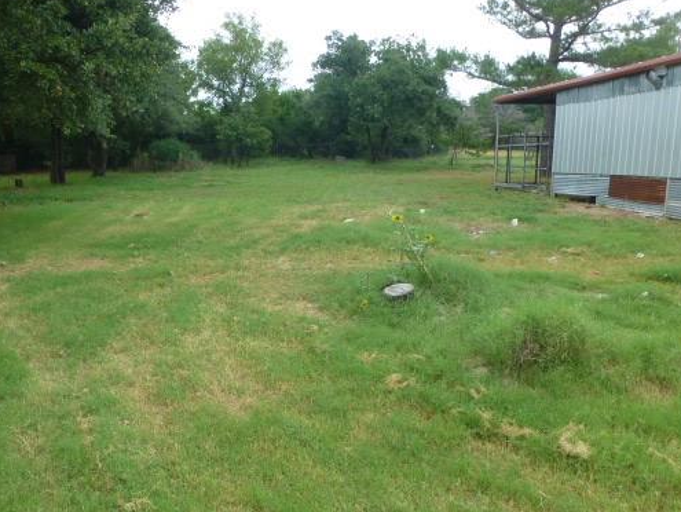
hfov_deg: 58.0
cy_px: 271
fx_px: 610
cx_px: 282
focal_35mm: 31
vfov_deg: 45.5
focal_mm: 4.3
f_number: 4
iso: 100
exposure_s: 1/160
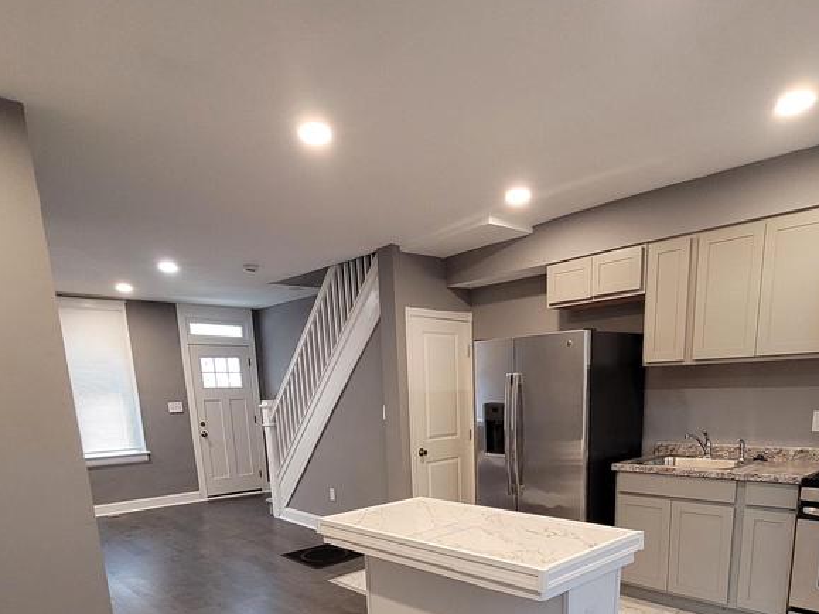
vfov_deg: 54.1
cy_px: 506
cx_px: 447
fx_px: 544
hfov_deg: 73.8
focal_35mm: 23
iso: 250
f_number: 2.2
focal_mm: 1.74
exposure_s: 1/60
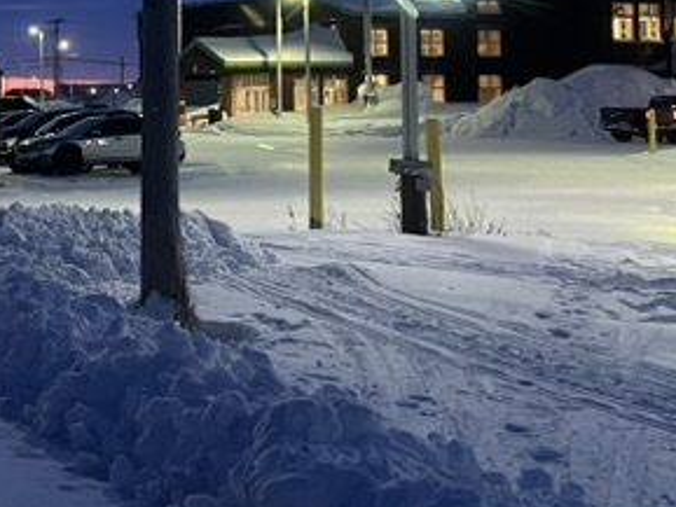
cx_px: -63
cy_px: -26
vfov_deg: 15.7
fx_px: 1797
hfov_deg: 20.3
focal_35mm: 92
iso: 500
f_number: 1.5
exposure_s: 1/60
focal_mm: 5.7
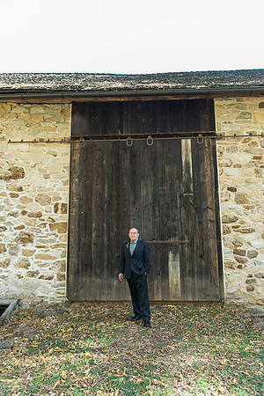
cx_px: 132
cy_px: 198
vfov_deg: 69.4
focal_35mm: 26
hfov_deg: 49.6
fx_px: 286
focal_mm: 26
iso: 500
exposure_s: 1/320
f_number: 2.8
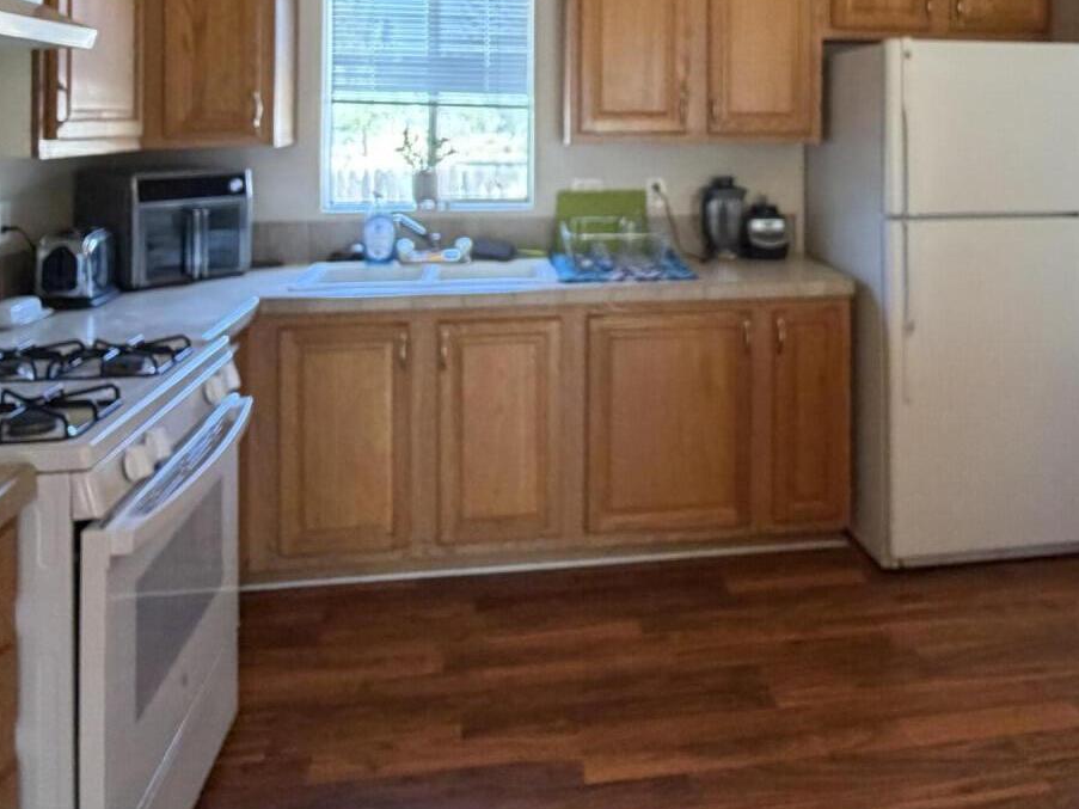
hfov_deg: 57.9
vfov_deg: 42.5
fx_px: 966
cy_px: 116
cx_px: 651
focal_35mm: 31
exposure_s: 1/60
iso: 400
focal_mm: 2.22
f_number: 2.2
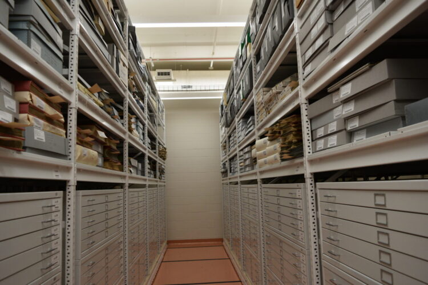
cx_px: 214
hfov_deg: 61.9
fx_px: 357
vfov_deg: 43.6
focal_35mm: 30
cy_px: 142
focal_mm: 20
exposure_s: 1/80
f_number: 4.5
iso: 400
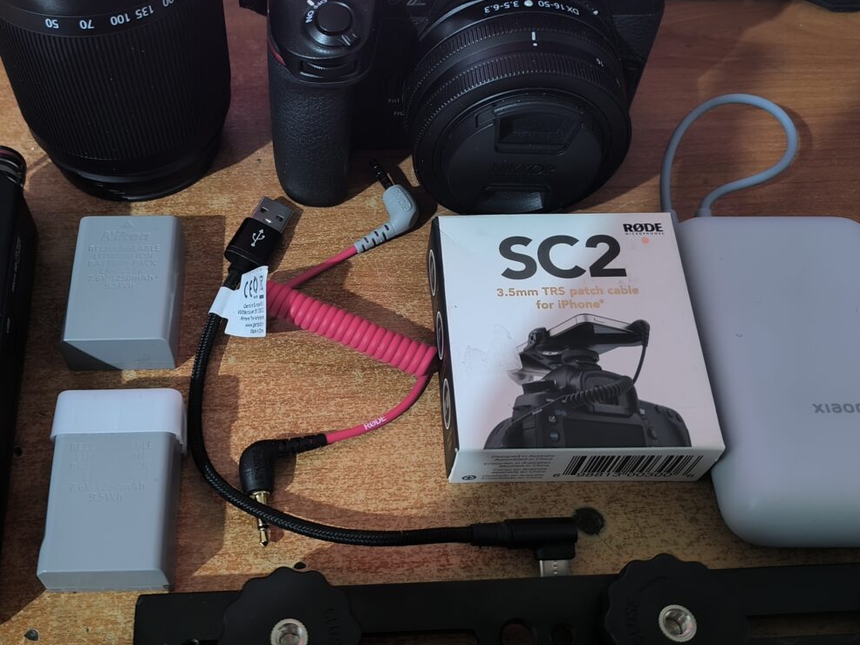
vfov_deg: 40.6
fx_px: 869
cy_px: 291
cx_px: 304
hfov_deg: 51.9
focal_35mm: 35
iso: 2500
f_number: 1.65
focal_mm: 6.14
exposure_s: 1/14.3
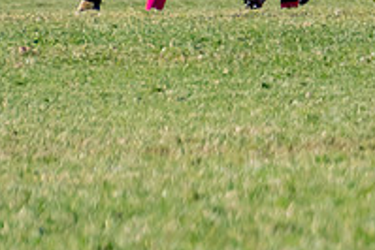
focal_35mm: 1373
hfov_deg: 1.5
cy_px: -11
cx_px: 536
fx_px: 14312
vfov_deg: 1.0
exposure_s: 1/3200
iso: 800
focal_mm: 250
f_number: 6.3
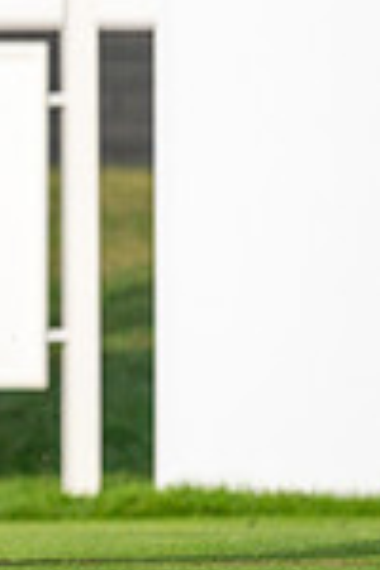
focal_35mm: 1320
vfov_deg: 1.6
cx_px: -657
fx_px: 20898
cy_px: -69
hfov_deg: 1.0
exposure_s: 1/3200
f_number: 4
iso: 250
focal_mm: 300
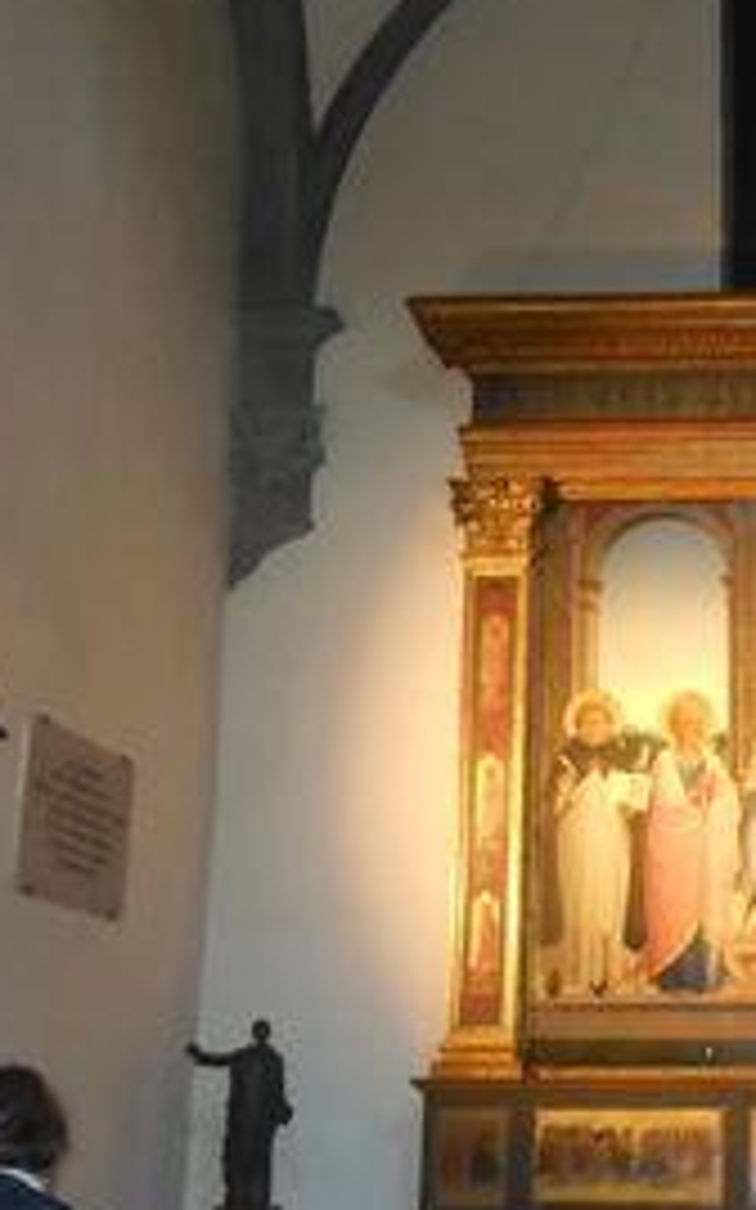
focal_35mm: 65
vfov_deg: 31.5
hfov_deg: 19.4
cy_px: 596
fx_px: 2144
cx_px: 778
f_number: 3.5
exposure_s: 1/30
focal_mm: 6
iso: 640
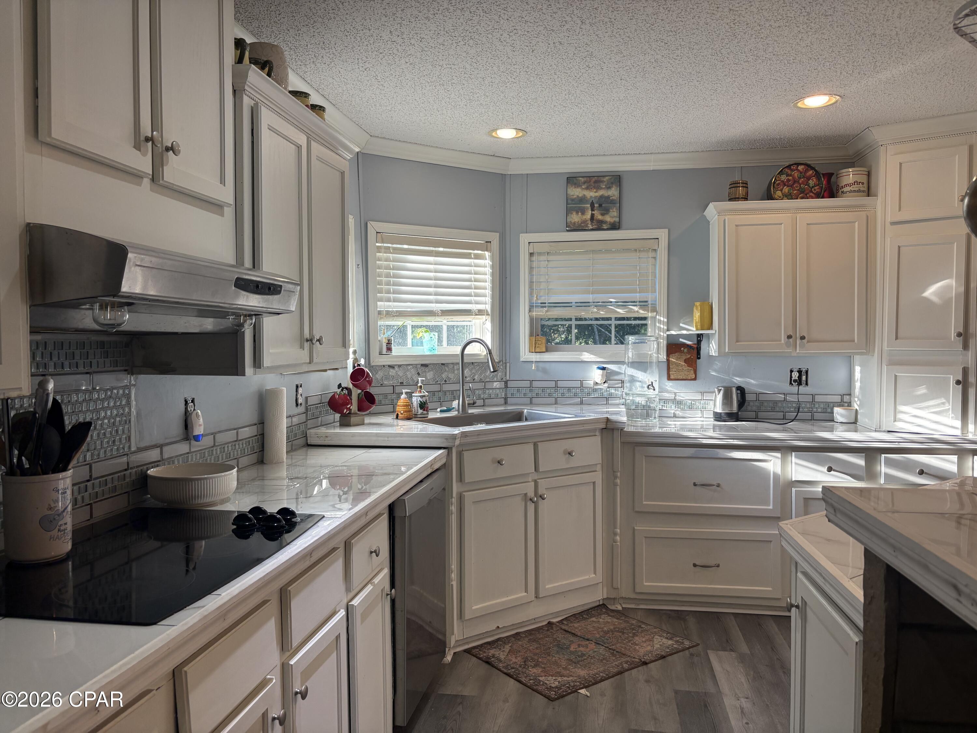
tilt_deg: -1.0
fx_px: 734
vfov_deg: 53.1
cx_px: 488
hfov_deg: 67.3
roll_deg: +0.3
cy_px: 366
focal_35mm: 26
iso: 100
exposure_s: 1/210
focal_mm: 5.96
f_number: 1.6
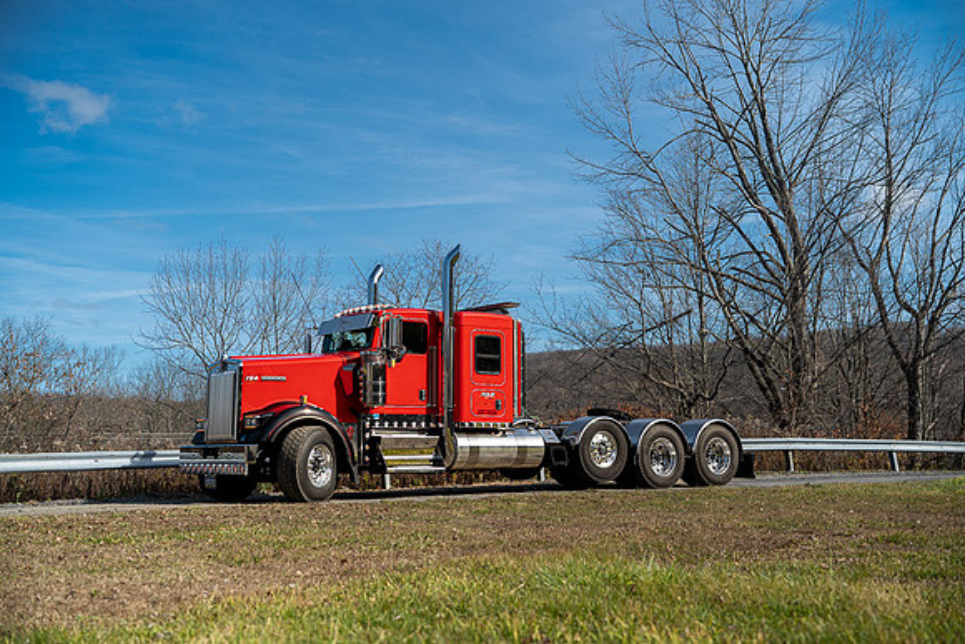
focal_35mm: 43
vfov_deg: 31.2
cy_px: 322
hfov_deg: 45.4
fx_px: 1153
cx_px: 482
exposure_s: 1/100
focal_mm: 43
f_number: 3.2
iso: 100
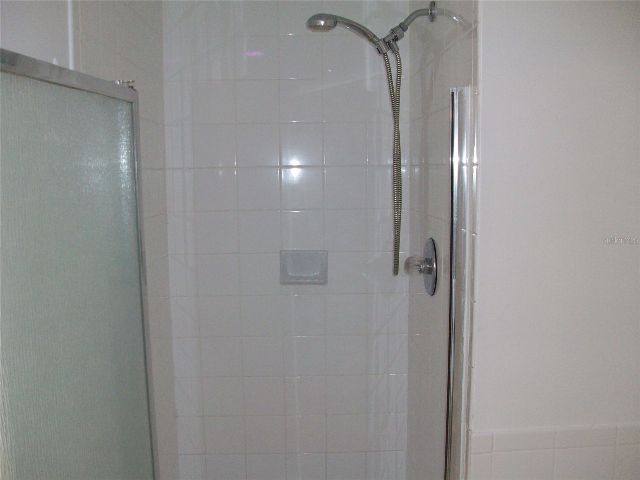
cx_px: 320
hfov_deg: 54.0
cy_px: 240
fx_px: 629
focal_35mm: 34
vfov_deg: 41.8
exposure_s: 1/60
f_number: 2.8
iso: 160
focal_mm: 5.7
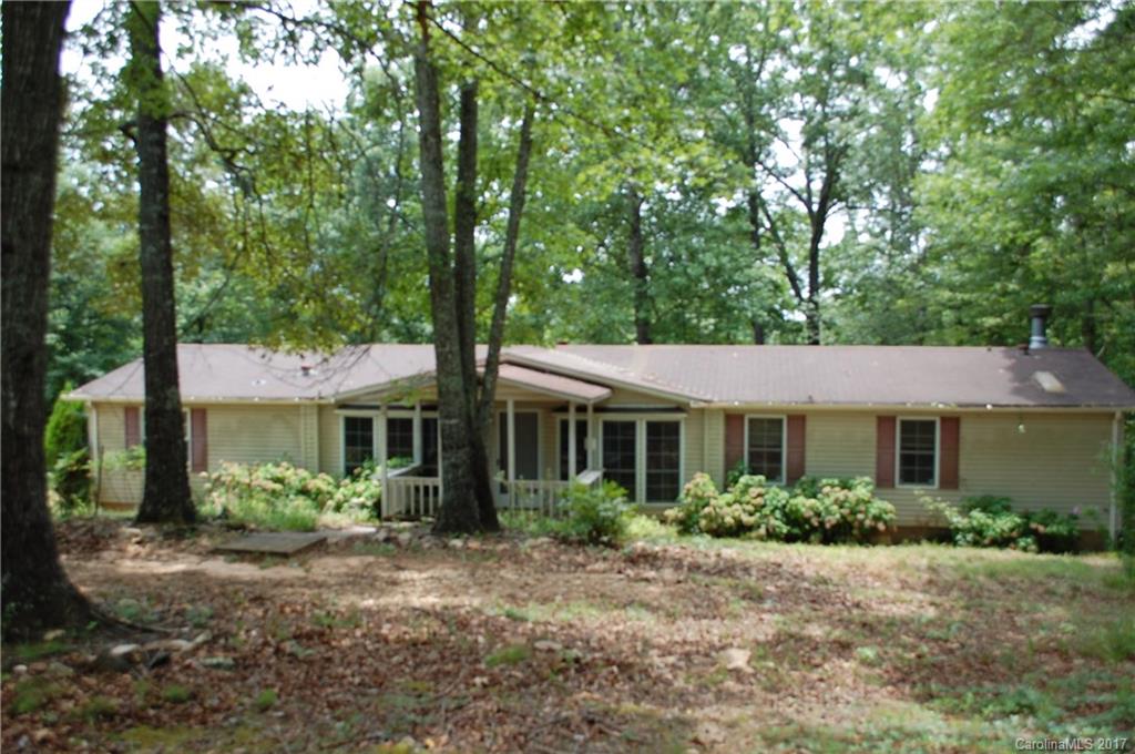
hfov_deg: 57.3
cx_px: 568
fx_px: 1039
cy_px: 377
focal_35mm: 33
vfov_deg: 39.9
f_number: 5.6
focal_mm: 22
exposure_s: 1/125
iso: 200
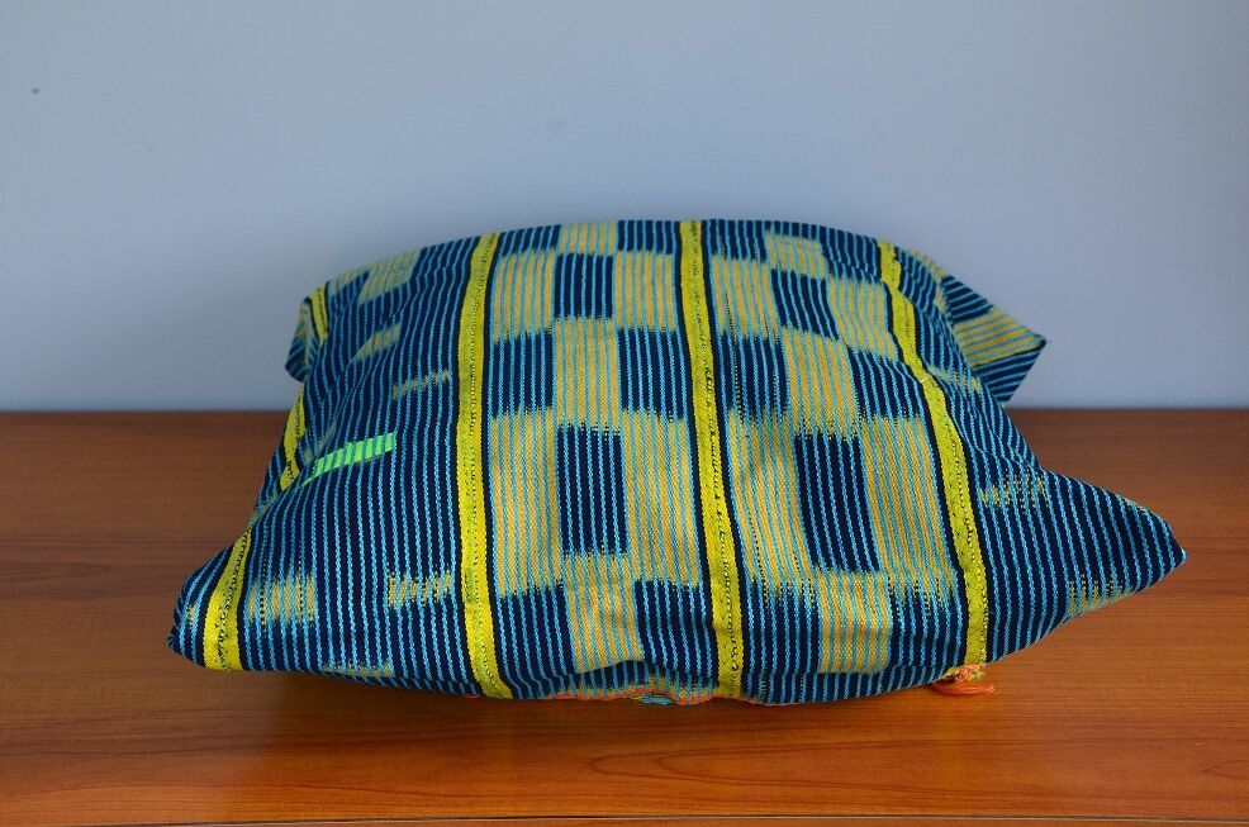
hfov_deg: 32.0
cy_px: 414
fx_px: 2181
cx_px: 624
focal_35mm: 63
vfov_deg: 21.5
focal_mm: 42
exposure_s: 1/60
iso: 400
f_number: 8
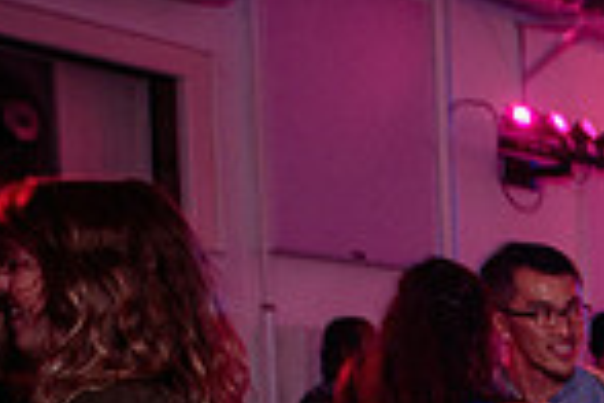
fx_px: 1778
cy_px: 664
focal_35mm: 106
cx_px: 1272
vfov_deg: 12.1
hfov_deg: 15.0
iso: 800
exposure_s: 1/30
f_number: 2.8
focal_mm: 24
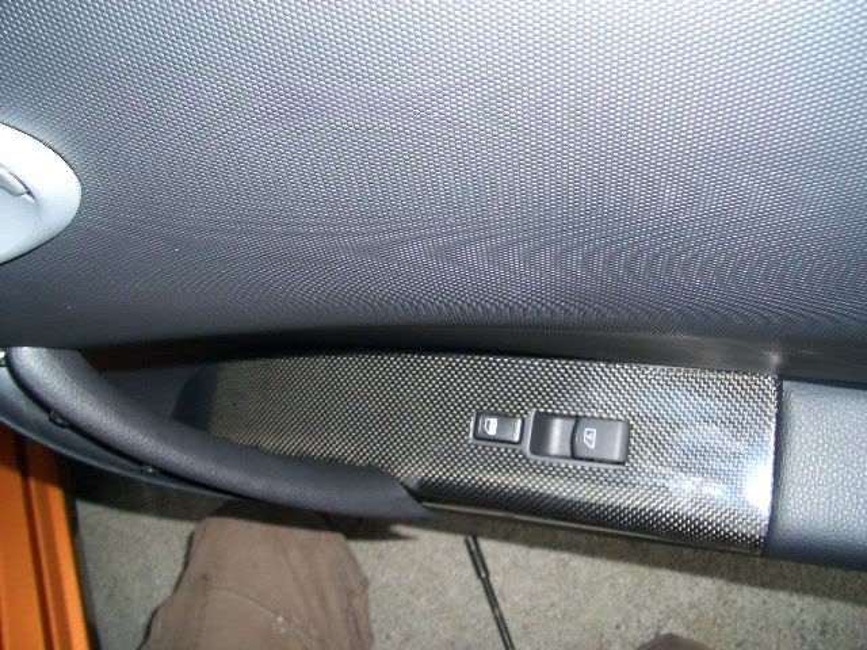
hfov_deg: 52.6
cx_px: 434
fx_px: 877
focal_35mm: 35
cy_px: 325
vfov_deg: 40.7
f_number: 4.3
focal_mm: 5.8
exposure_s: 1/60
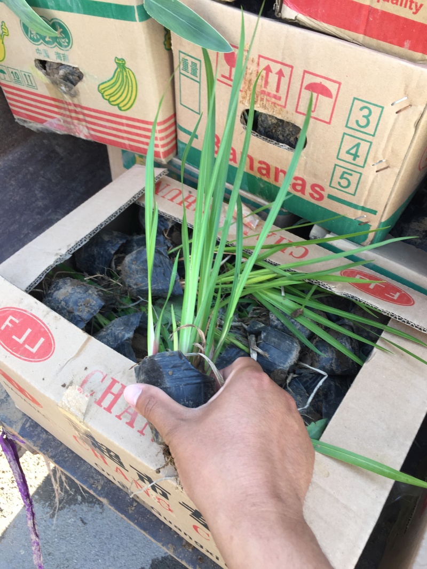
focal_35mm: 29
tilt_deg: -50.8
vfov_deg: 61.7
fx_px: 477
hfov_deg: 48.2
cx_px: 214
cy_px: 284
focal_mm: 4.15
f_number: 2.2
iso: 40
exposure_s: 1/100
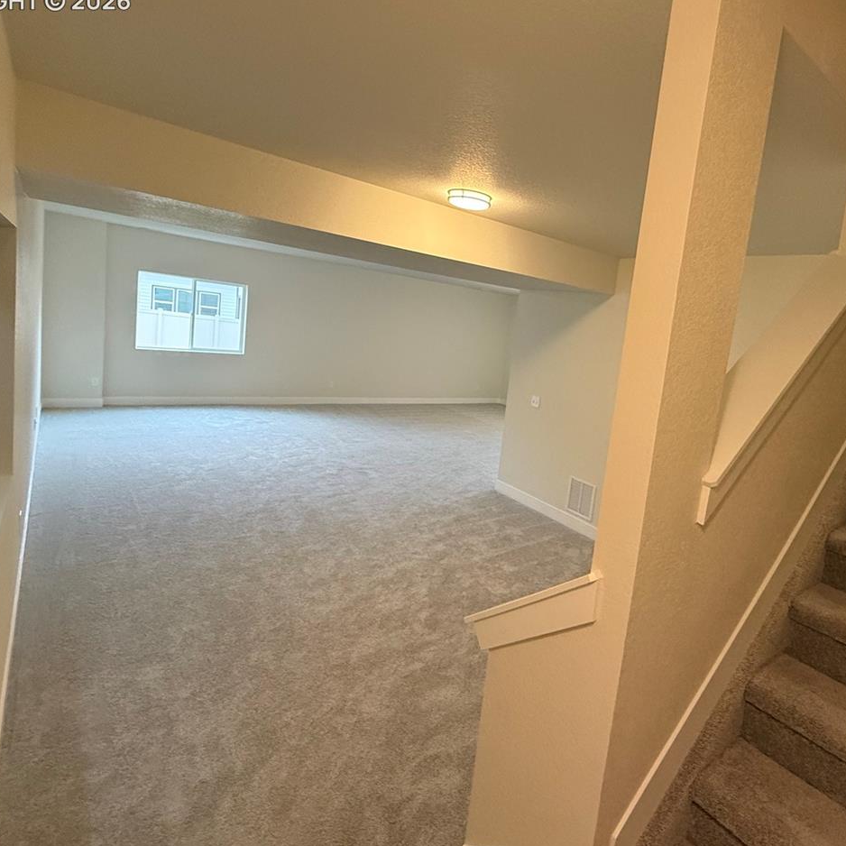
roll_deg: -6.8
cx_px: 535
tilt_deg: -5.4
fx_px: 525
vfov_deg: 77.5
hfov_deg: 76.2
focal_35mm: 19
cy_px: 385
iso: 640
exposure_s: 1/120
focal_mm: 2.22
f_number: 2.2
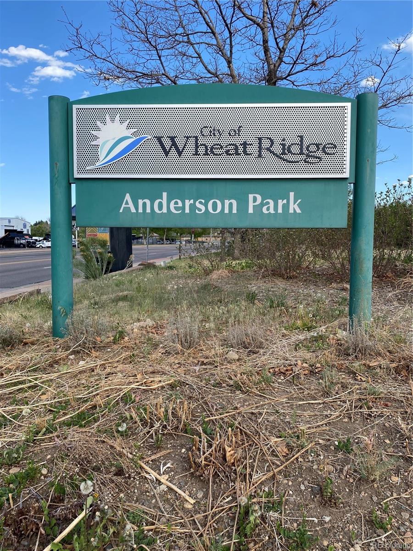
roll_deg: +0.3
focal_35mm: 26
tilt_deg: -4.5
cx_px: 206
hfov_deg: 53.1
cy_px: 276
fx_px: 414
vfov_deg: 67.3
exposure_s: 1/1300
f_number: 1.8
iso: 32
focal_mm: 4.25
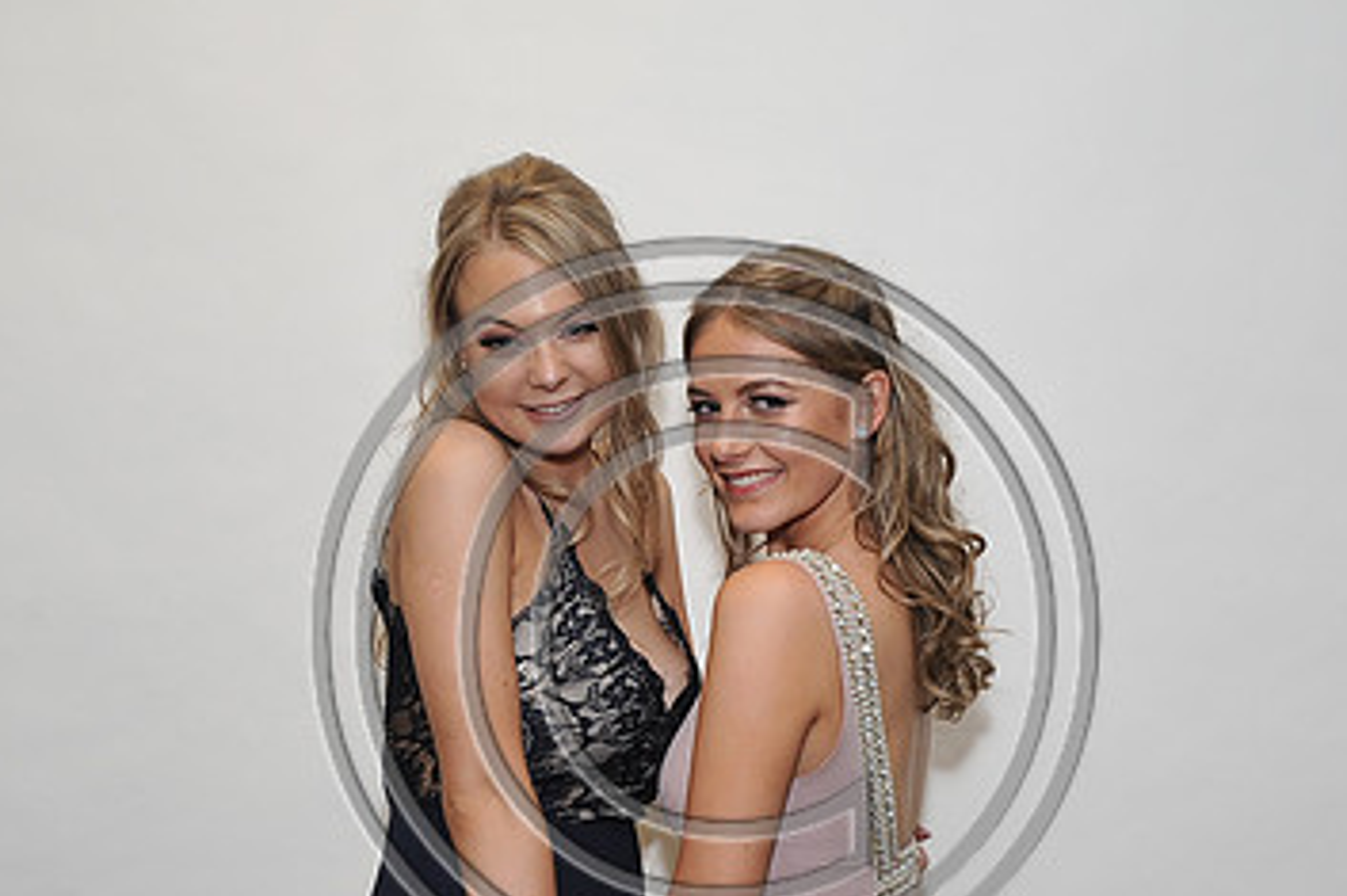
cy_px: 629
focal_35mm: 69
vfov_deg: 19.6
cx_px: 702
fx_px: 2580
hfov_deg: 29.3
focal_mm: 42
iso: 800
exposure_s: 1/60
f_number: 6.3
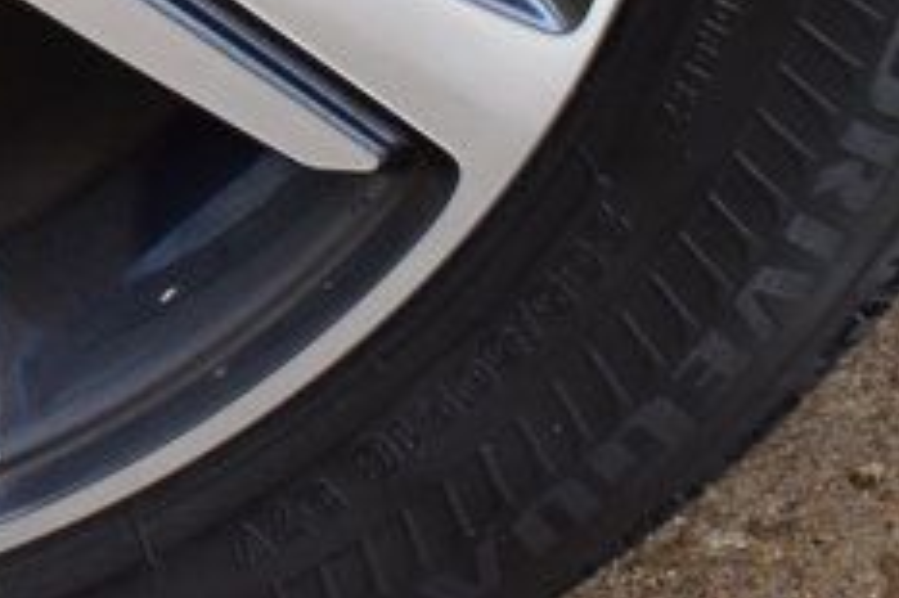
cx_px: -513
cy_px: -613
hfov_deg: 11.0
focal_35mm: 178
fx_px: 4447
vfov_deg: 7.4
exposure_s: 1/25
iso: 400
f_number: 7.1
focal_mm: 27
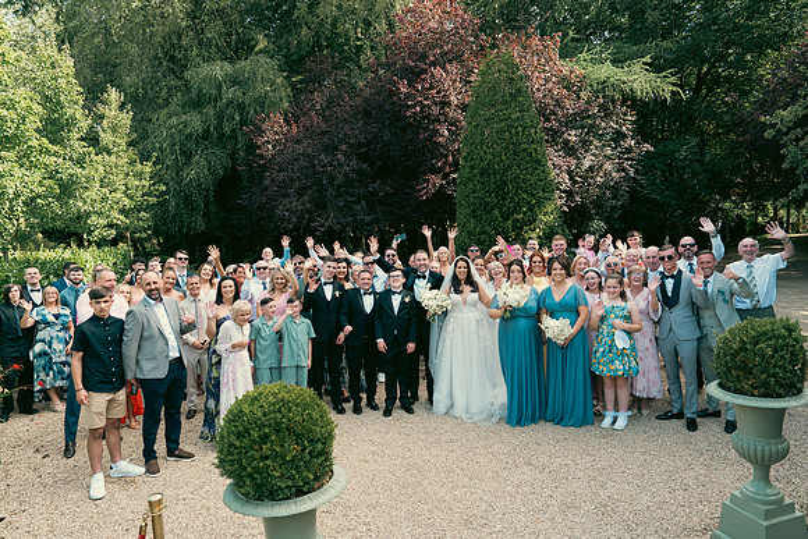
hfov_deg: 73.7
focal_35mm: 24
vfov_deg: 53.2
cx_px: 404
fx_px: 539
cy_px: 270
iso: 320
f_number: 5
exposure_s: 1/250
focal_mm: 24
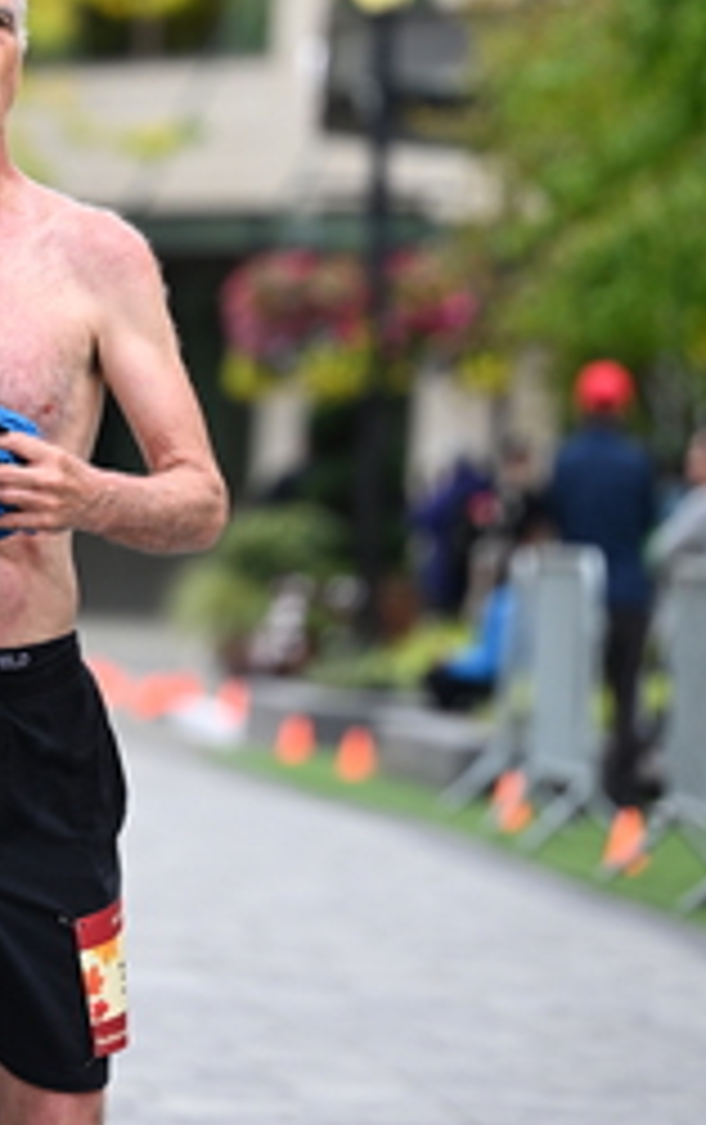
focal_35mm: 291
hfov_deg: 4.5
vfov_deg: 7.2
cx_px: 7
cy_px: 202
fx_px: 8928
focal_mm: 130
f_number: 2.8
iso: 640
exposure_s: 1/2000
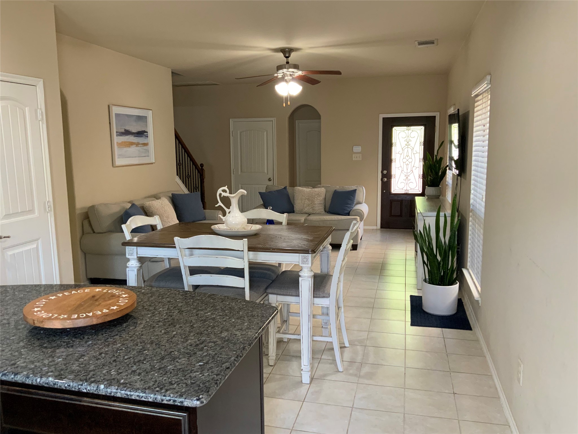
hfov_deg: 61.7
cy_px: 217
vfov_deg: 48.2
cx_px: 289
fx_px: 484
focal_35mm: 29
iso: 160
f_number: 1.8
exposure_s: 1/60
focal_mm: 3
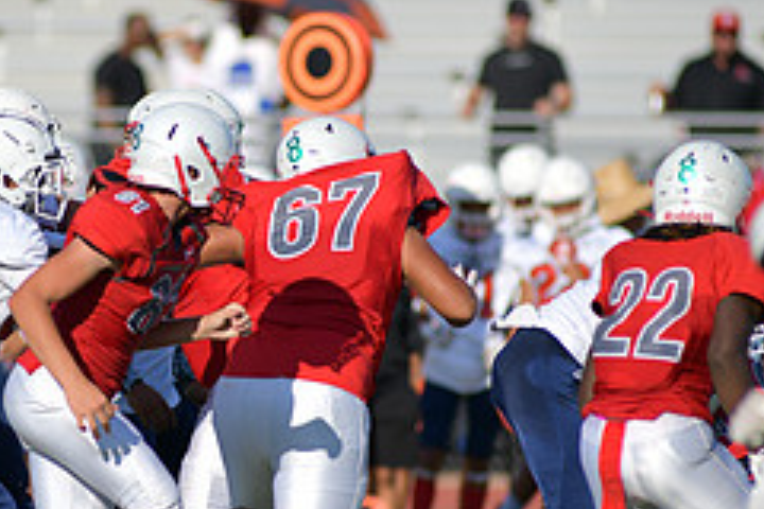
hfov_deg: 2.8
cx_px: 131
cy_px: 348
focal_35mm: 724
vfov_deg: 1.9
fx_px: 15364
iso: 64
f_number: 3.5
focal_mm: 300
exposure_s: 1/2000
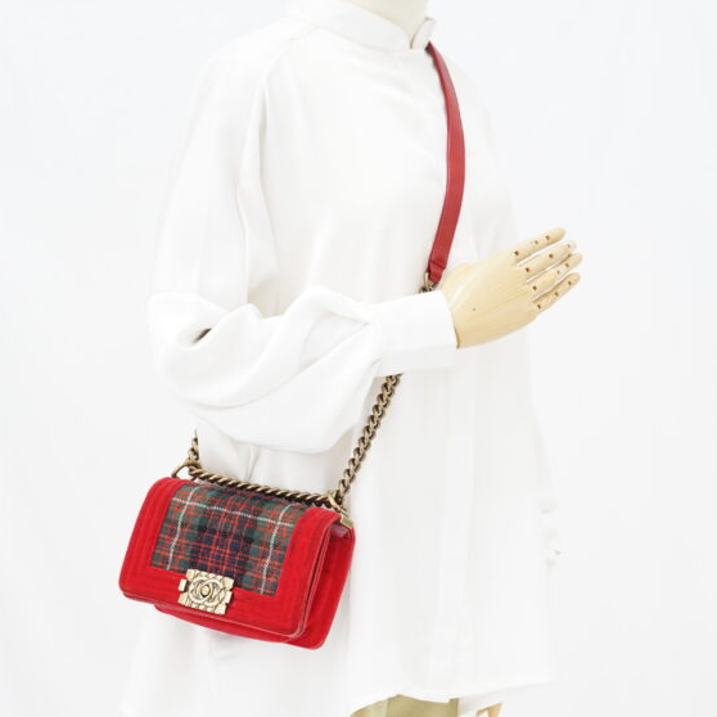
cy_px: 528
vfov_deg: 22.0
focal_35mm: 78
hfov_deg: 22.2
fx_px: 1828
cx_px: 328
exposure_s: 1/6
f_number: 6.3
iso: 640
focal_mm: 50
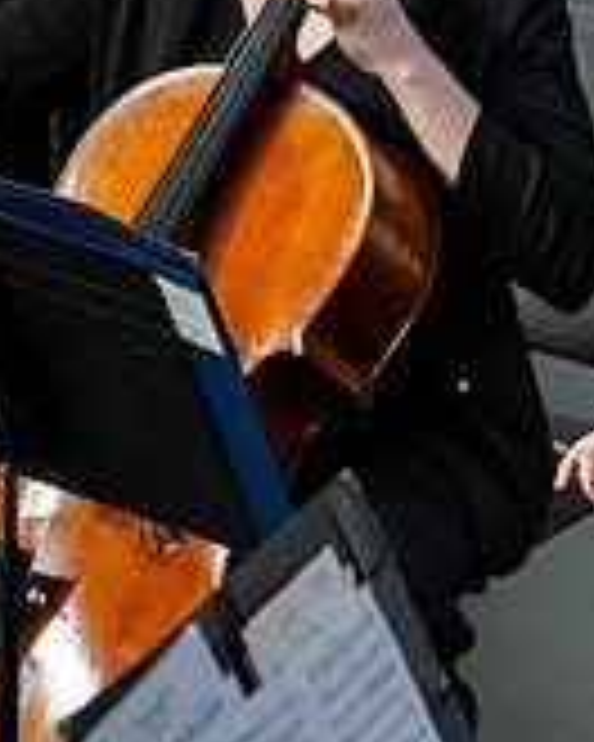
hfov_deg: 2.3
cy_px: 295
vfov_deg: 2.9
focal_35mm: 660
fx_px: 14504
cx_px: 994
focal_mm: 200
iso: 2000
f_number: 2.8
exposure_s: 1/400
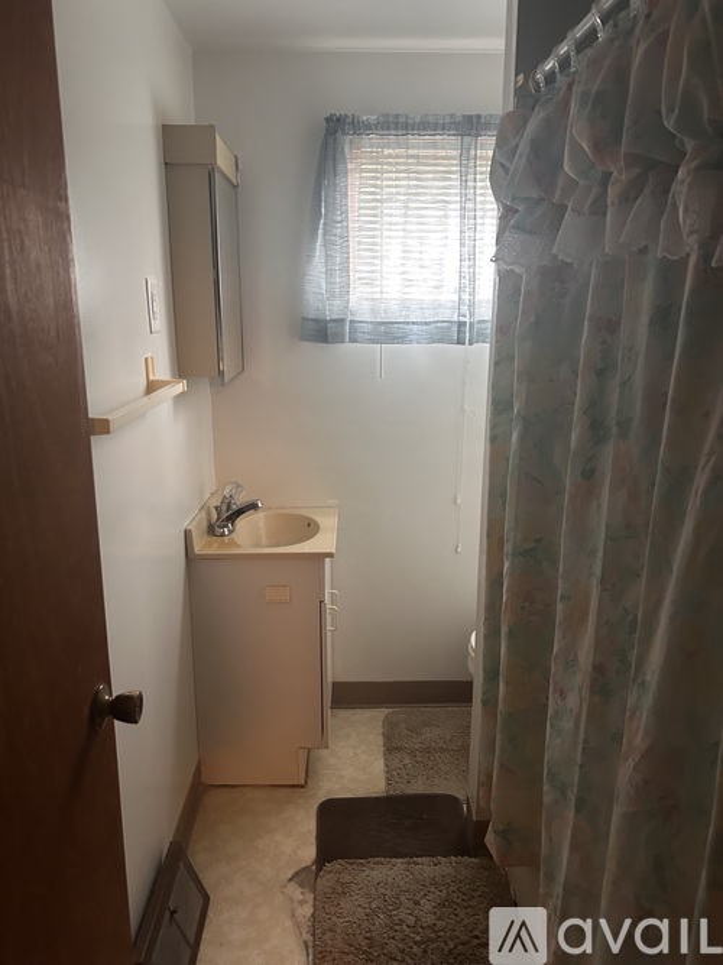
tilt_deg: -15.2
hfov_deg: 53.0
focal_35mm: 26
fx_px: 724
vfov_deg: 67.3
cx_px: 362
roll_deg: -0.4
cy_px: 482
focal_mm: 5.7
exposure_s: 1/40
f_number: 1.5
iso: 400
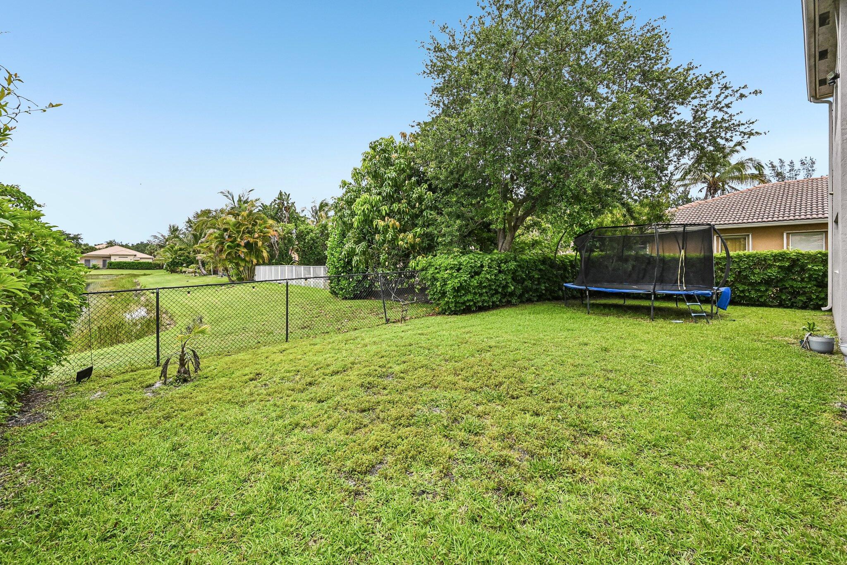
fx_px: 329
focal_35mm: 14
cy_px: 282
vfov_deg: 81.2
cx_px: 424
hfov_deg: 104.3
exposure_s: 1/2500
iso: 2500
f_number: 8
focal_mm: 14
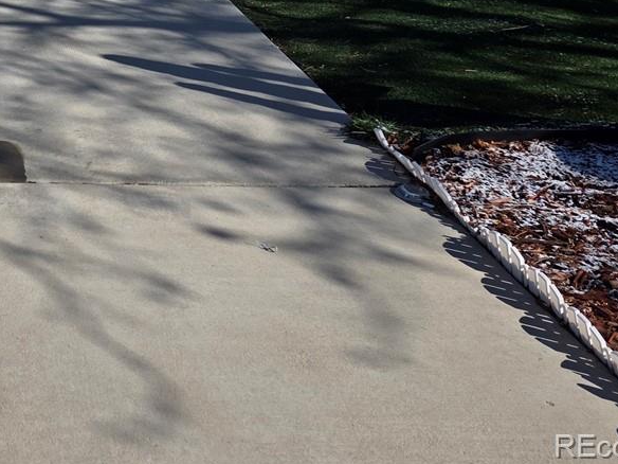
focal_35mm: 63
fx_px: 1125
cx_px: -121
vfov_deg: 20.8
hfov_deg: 27.2
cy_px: -167
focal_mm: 6.3
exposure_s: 1/7944
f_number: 1.7
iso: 80
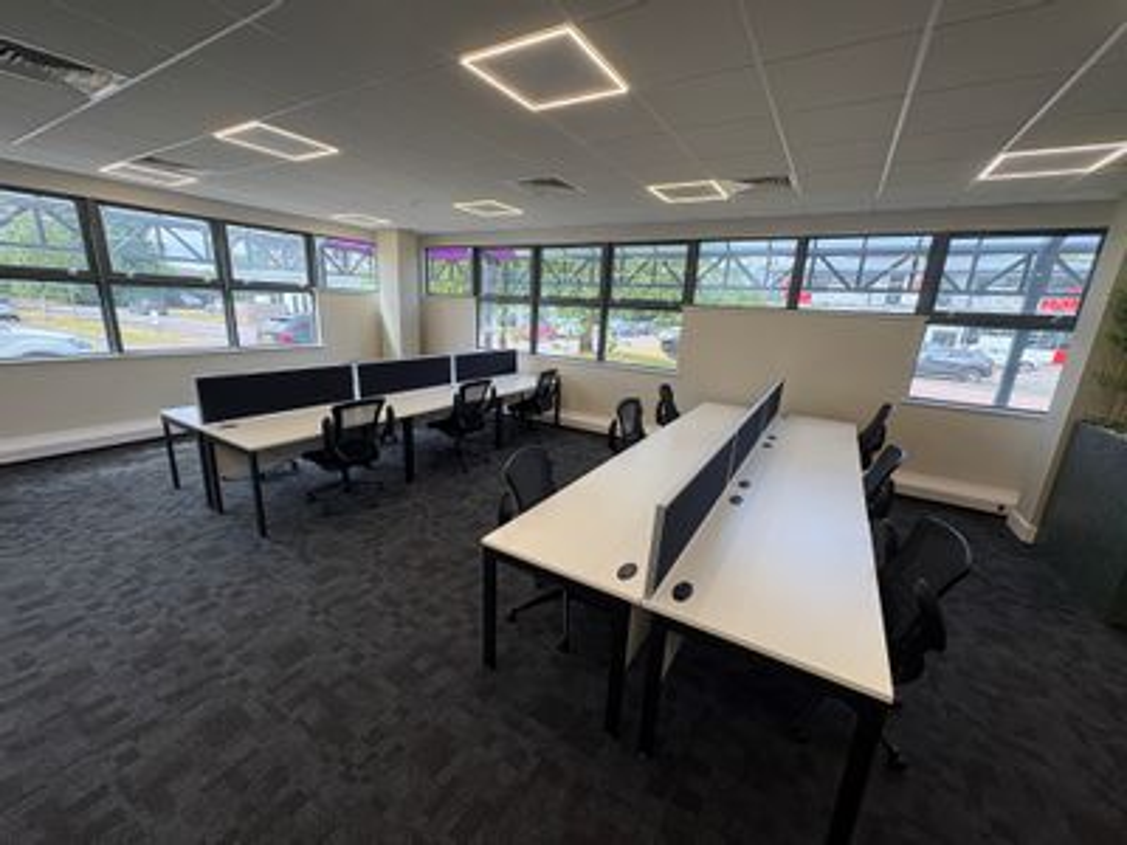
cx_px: 564
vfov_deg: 85.7
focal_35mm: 14
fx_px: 456
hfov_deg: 102.1
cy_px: 422
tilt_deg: -15.3
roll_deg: -2.6
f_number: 2.2
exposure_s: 1/100
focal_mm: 2.22
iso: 50
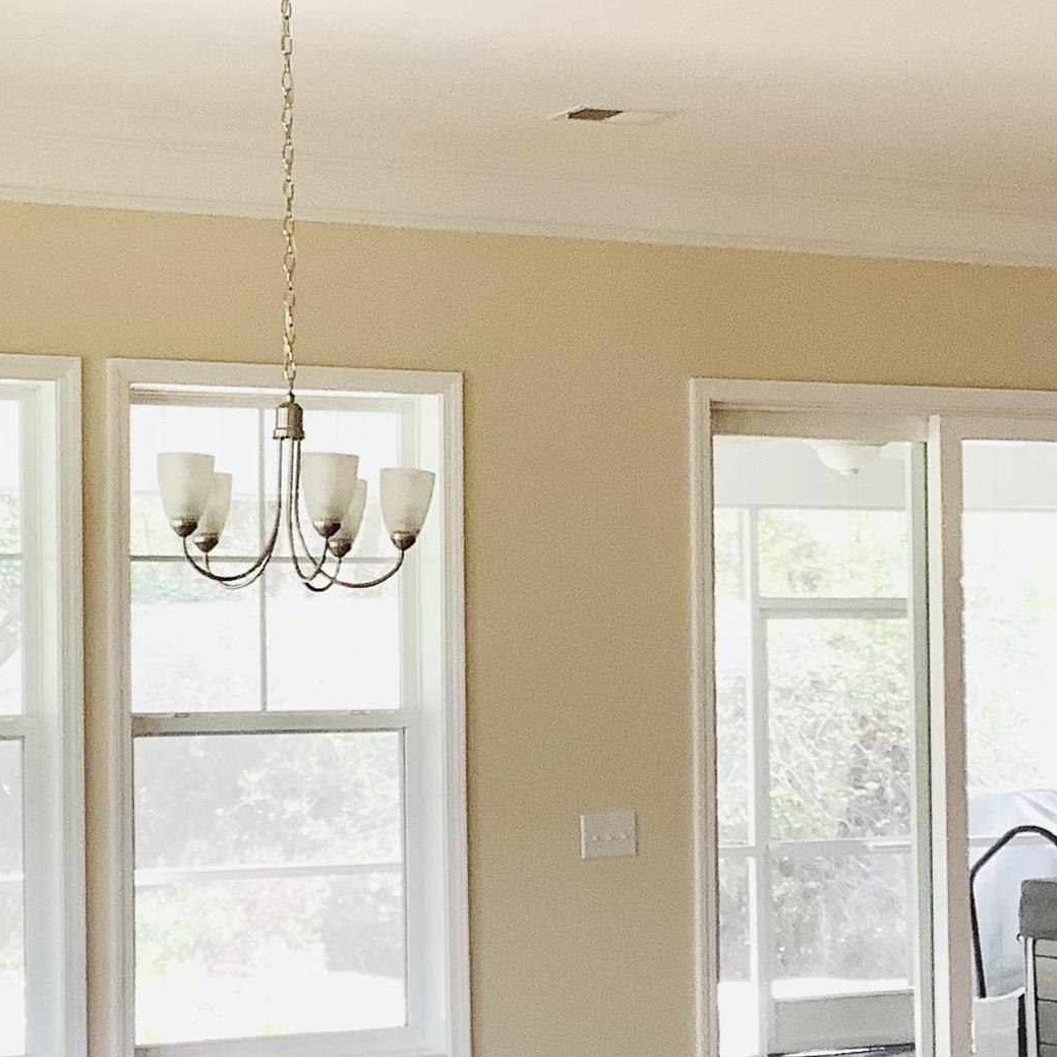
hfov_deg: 21.4
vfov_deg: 21.4
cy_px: 612
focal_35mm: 81
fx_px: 2798
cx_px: 517
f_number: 2.4
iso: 64
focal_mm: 3.3
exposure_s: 1/60
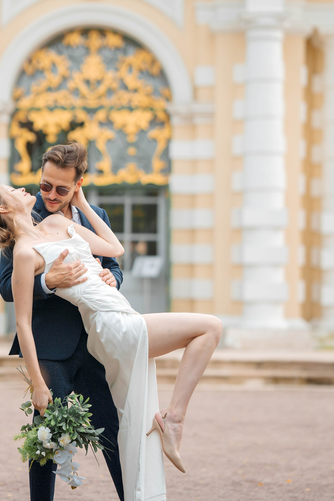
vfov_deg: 13.8
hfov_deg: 9.2
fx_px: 2074
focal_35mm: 149
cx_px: 88
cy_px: 194
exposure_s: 1/1600
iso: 100
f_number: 1.8
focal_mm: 85
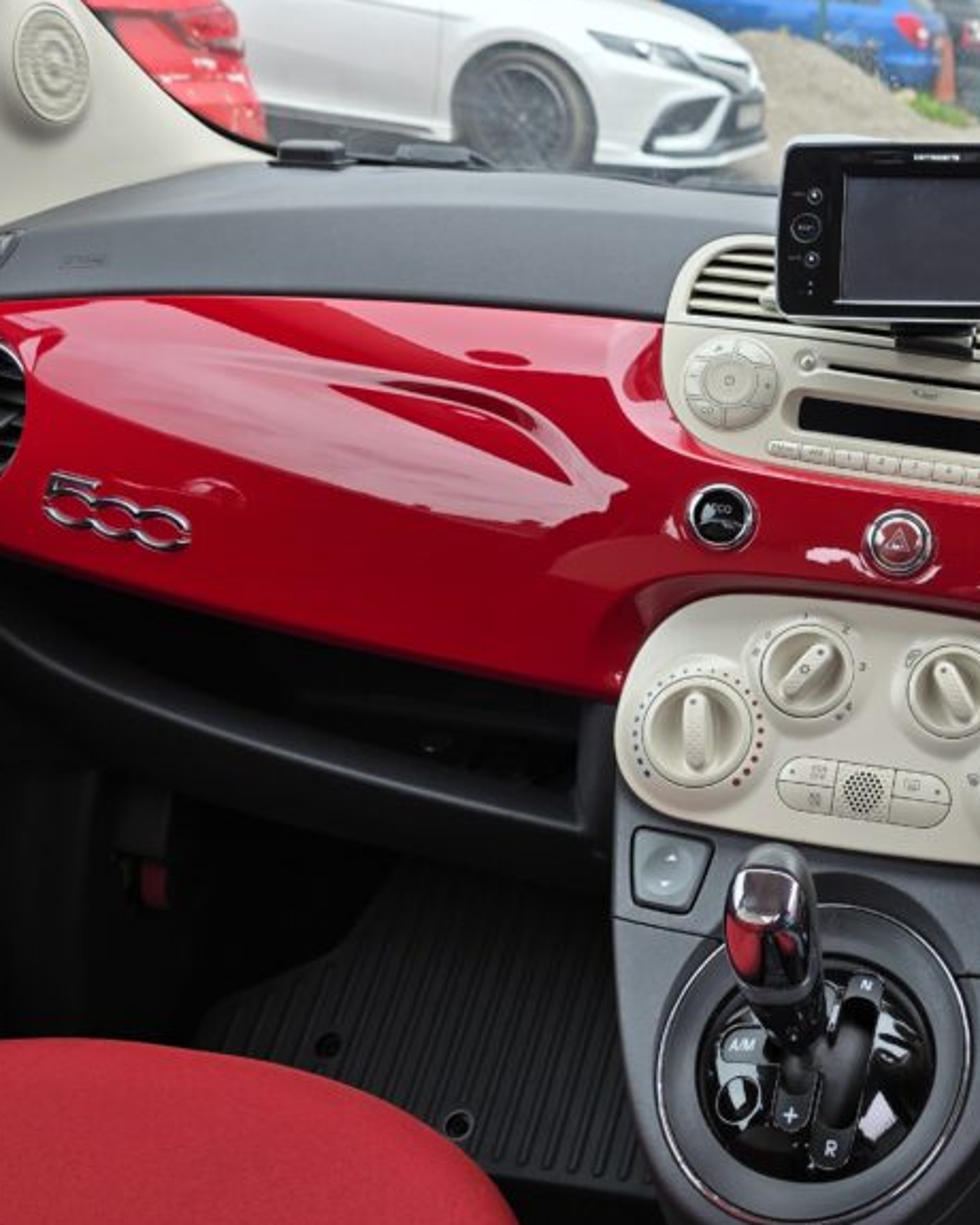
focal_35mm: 40
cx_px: 1010
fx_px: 1450
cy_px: 603
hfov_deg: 33.7
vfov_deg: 45.8
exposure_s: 1/616
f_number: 1.7
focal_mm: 6.3
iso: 40
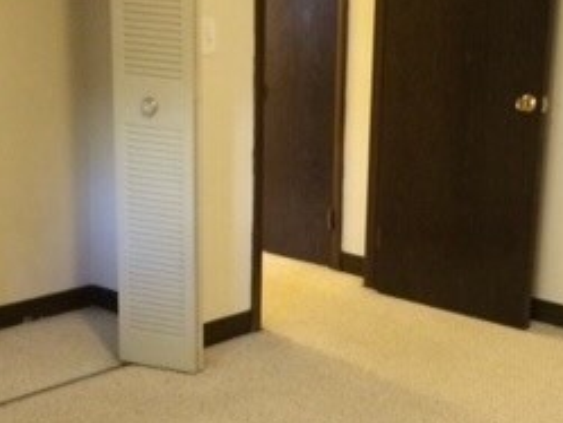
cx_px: 432
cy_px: 305
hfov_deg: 25.0
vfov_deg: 19.1
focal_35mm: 77
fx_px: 1253
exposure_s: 1/15
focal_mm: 4.12
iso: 320
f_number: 2.2
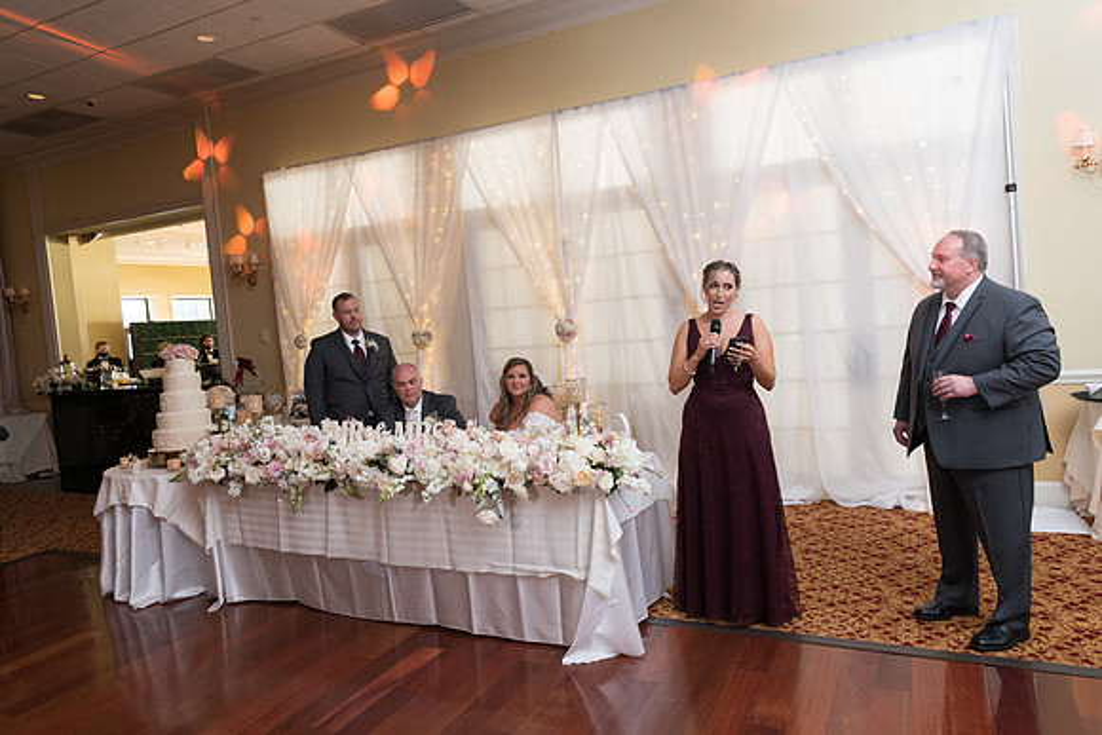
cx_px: 551
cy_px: 368
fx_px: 735
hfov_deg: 73.7
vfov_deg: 53.2
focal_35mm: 24
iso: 1600
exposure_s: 1/125
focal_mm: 24
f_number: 5
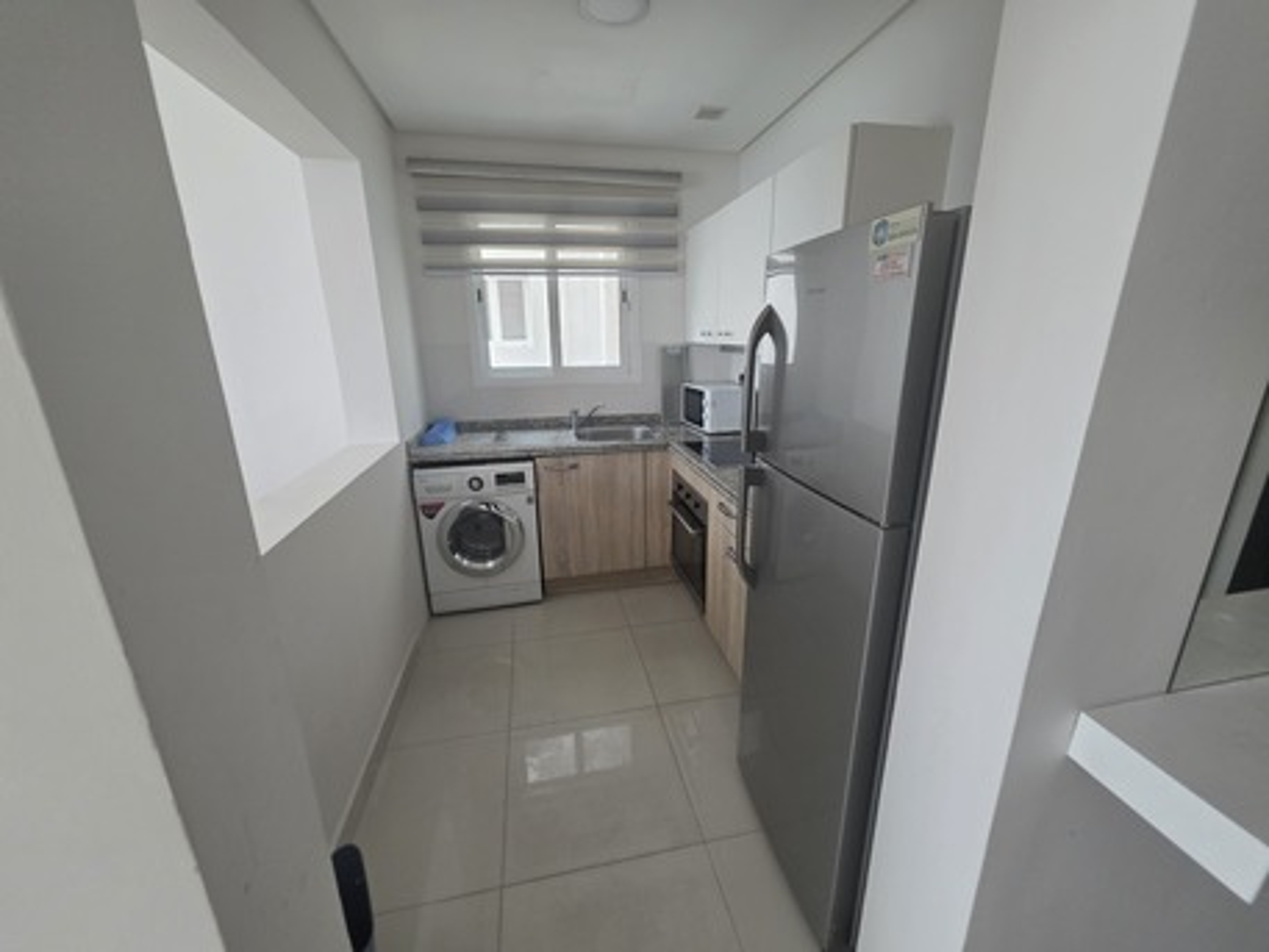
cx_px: 634
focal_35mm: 13
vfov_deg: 89.9
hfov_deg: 106.2
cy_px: 476
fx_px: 477
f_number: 1.9
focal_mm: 2.2
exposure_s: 1/100
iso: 250
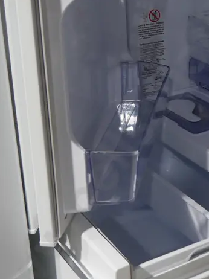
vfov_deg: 27.1
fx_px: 572
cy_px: 80
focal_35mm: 71
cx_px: 176
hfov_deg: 20.4
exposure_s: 1/60
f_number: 3.6
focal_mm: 16
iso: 320
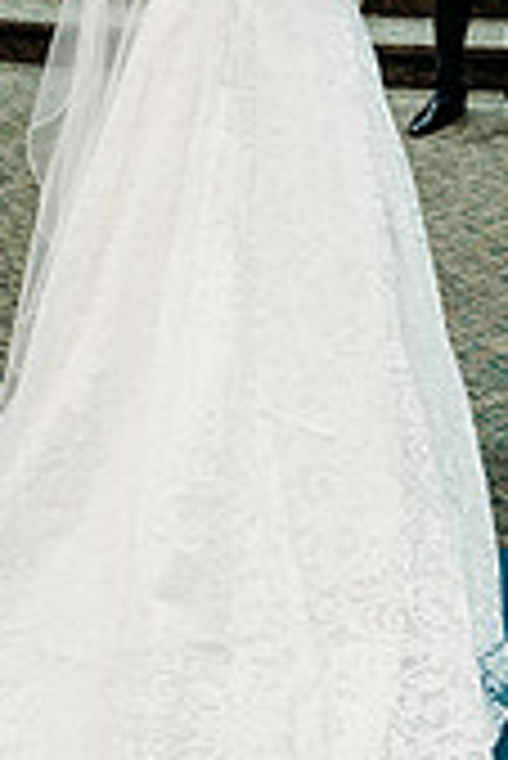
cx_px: 535
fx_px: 1352
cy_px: -130
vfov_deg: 27.9
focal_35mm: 64
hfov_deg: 20.4
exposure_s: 1/125
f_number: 1.8
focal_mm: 24
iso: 2000
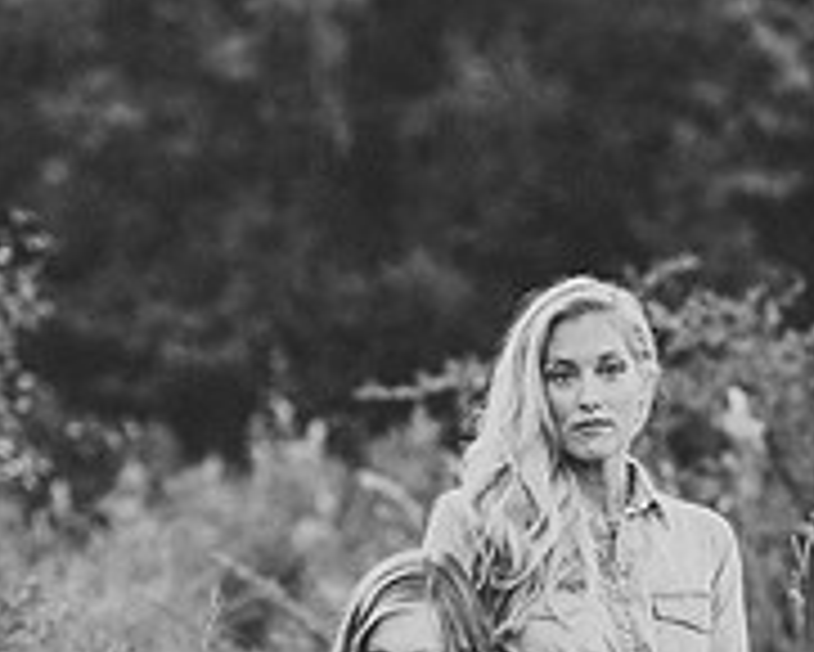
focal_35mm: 198
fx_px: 4773
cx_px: 625
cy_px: 823
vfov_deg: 7.7
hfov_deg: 9.7
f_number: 2.2
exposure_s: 1/200
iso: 125
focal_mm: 85
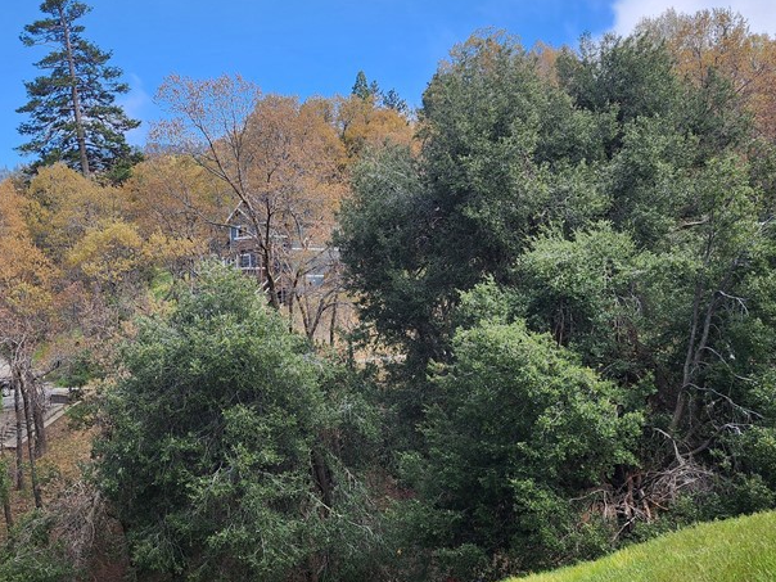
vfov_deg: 36.8
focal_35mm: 39
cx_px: 324
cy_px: 302
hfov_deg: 47.7
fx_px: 874
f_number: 1.8
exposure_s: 1/557
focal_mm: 6.4
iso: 12
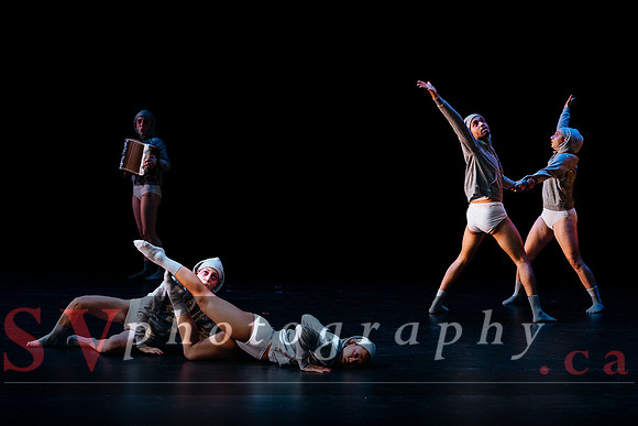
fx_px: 1494
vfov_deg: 16.2
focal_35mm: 84
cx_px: 332
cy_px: 169
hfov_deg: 24.1
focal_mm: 70
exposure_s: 1/200
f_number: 2.8
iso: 1600
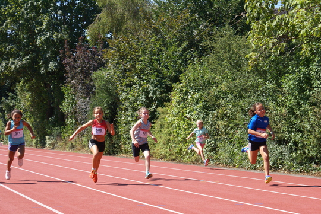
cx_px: 160
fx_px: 937
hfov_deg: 19.4
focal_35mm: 105
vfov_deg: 13.1
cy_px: 107
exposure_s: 1/800
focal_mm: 70
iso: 800
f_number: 9
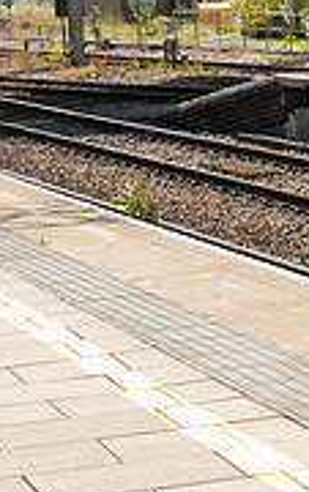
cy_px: 71
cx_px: 741
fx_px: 2512
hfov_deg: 6.7
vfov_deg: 11.1
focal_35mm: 187
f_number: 7.1
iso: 200
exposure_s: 1/200
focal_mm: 38
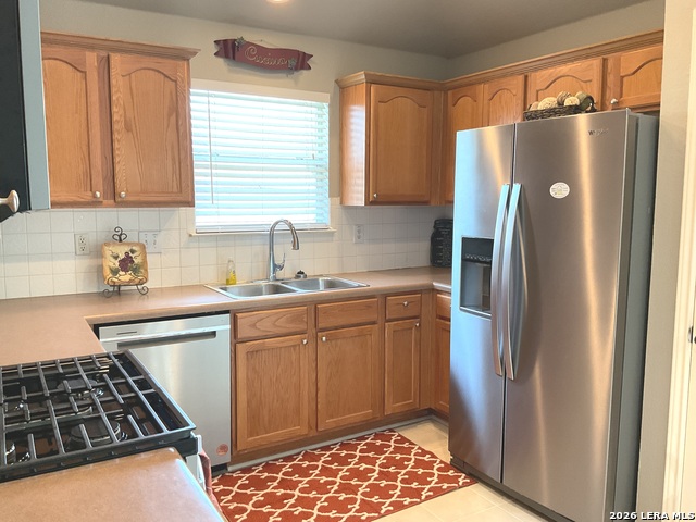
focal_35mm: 29
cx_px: 348
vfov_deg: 48.2
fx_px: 583
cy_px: 261
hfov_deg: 61.7
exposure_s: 1/60
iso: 100
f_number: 1.8
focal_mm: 3
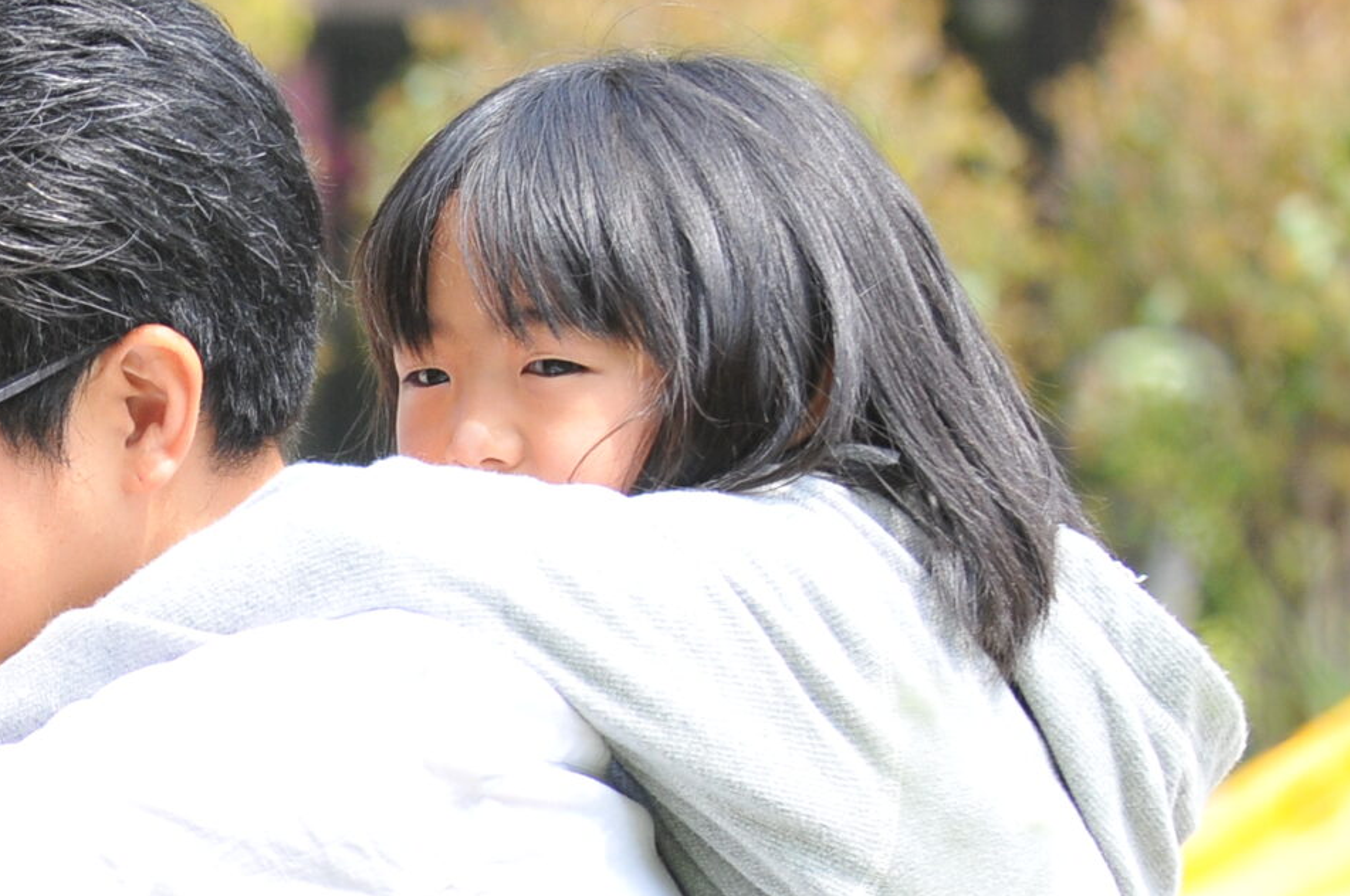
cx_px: -281
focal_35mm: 323
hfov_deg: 6.3
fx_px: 12100
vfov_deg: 4.2
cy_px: 924
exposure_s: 1/800
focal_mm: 80
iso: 400
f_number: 4
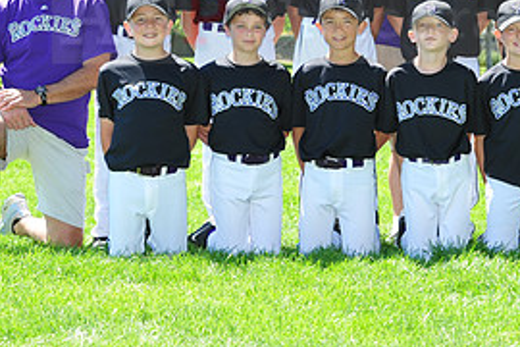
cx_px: 376
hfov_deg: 11.9
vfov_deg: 7.9
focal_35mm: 172
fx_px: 2484
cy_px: 6
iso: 200
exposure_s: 1/125
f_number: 8
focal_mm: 80
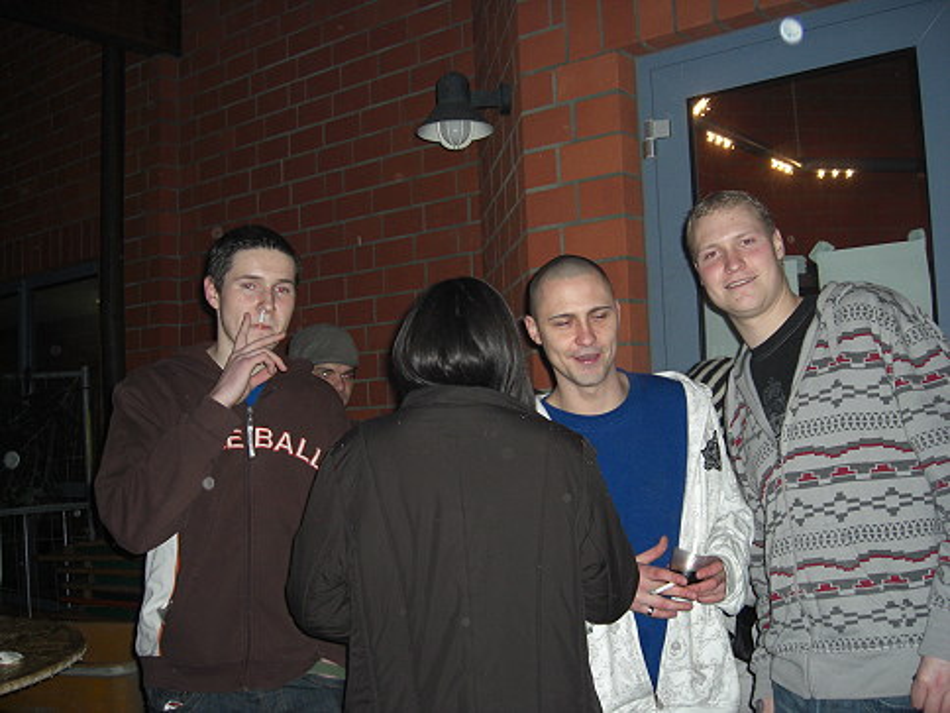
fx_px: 1043
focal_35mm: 38
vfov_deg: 37.7
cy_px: 356
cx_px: 475
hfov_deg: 49.0
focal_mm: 7.9
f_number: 2.8
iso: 200
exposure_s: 1/60
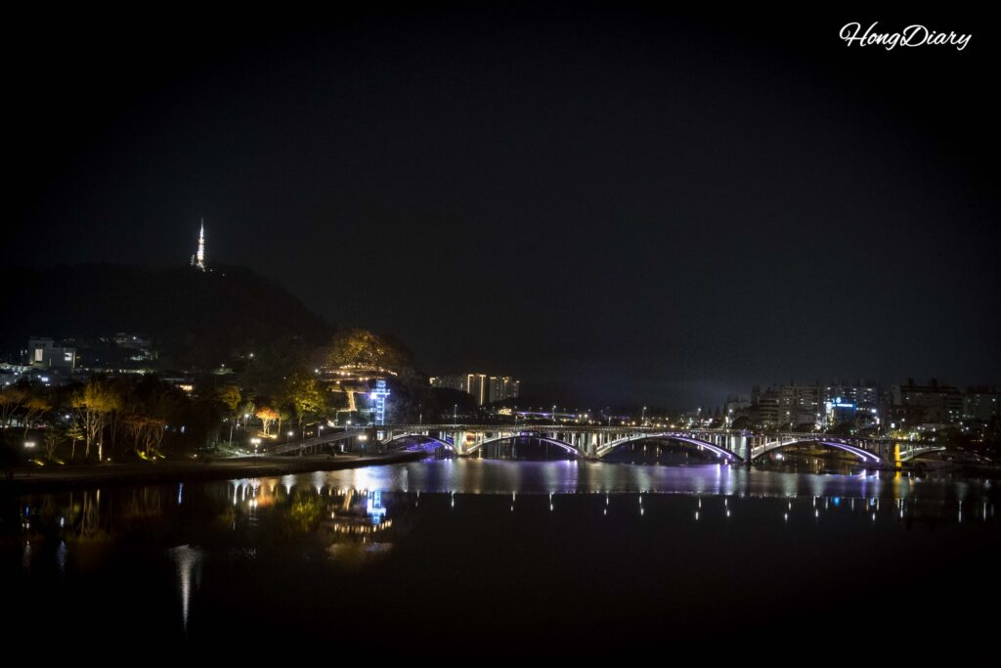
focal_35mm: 50
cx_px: 500
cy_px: 334
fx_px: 1390
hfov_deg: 39.6
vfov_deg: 27.0
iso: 12800
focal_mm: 50
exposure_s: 1/15
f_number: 5.6
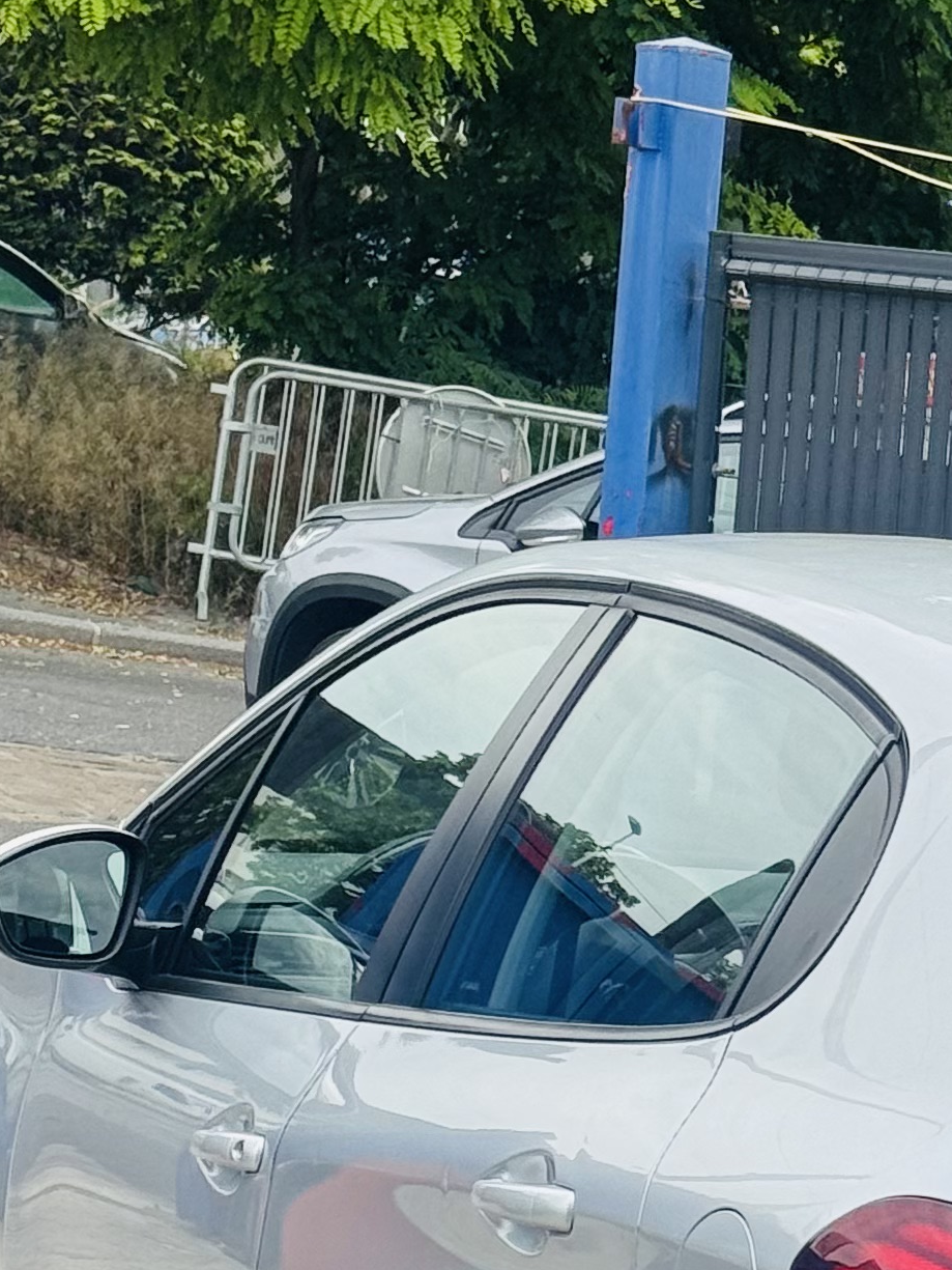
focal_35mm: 158
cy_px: 1073
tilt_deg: -5.5
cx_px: 1212
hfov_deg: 9.2
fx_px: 5793
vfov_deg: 12.4
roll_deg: -4.7
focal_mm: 6.76
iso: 64
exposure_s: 1/1366
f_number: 1.78
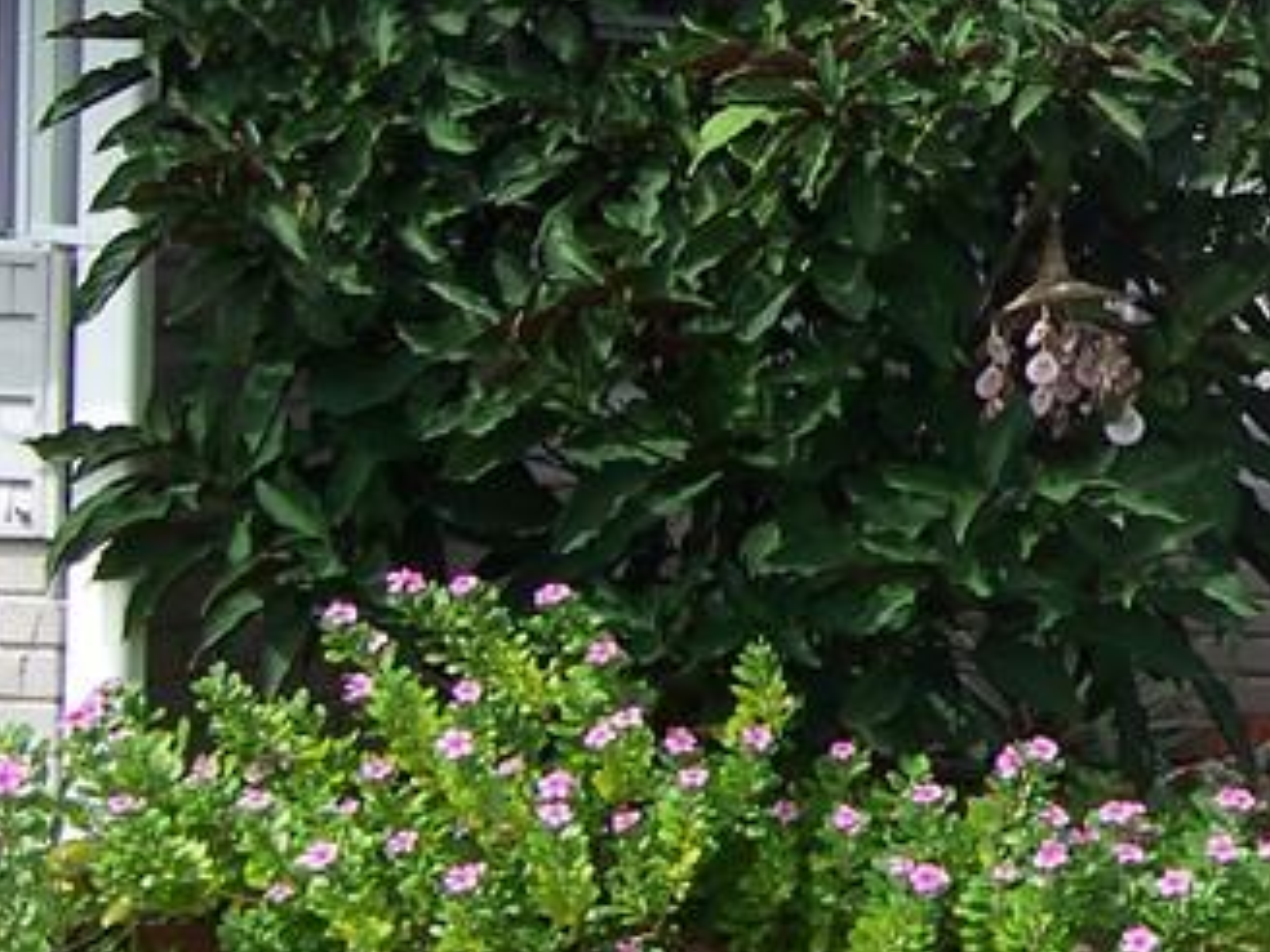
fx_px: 5613
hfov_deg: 12.3
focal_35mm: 153
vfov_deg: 9.7
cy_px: 244
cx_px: 1905
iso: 64
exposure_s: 1/500
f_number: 2.8
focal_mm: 7.6
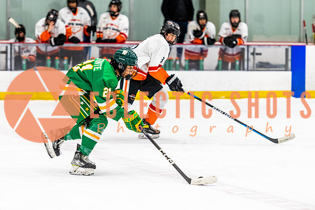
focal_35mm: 178
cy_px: 105
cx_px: 116
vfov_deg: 7.7
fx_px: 1554
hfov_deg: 11.6
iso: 1250
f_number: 2.8
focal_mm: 125
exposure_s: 1/640
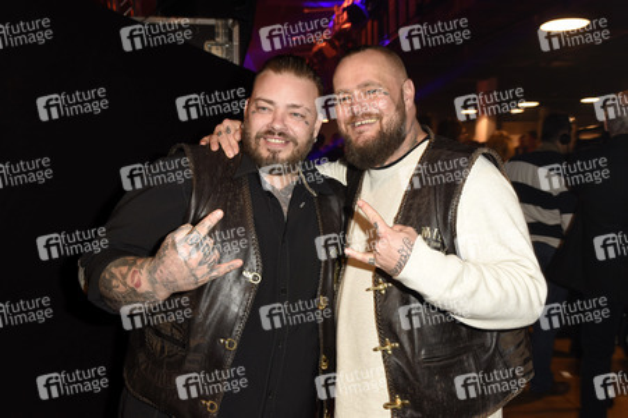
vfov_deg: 42.3
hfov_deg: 60.3
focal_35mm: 31
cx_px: 314
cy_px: 209
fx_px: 540
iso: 800
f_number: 5.6
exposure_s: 1/50
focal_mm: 31
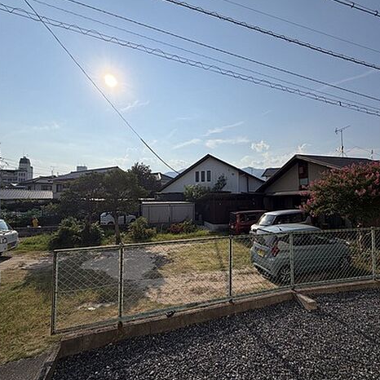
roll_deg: -0.8
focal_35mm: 17
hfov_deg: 83.7
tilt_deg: +1.1
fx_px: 211
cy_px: 192
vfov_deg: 84.0
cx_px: 210
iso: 20
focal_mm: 2.22
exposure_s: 1/2237
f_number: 2.2
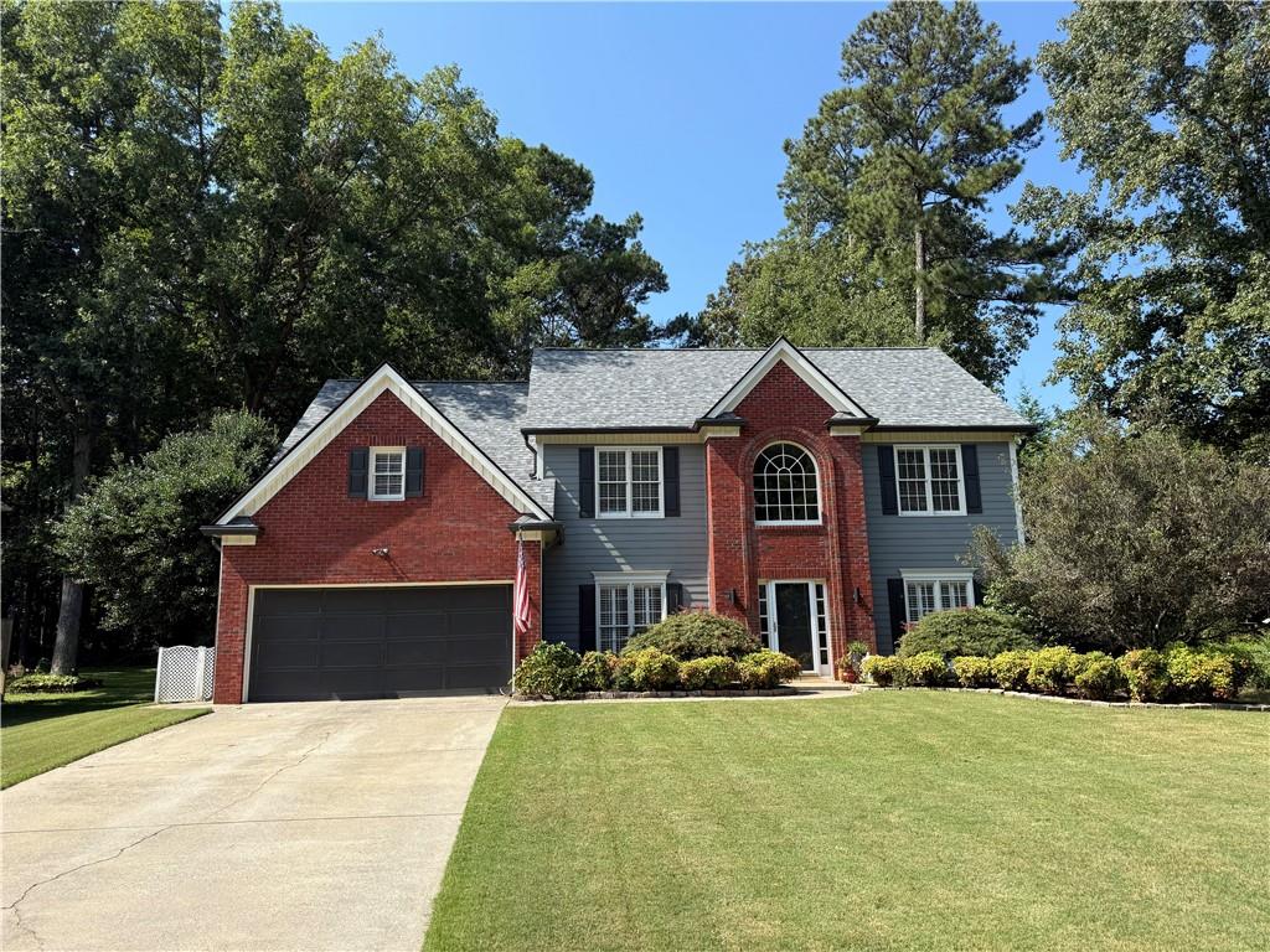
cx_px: 635
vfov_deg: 56.8
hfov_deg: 71.6
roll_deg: +1.4
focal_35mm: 24
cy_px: 476
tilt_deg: +11.6
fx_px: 881
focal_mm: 6.76
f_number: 1.78
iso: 80
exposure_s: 1/2370
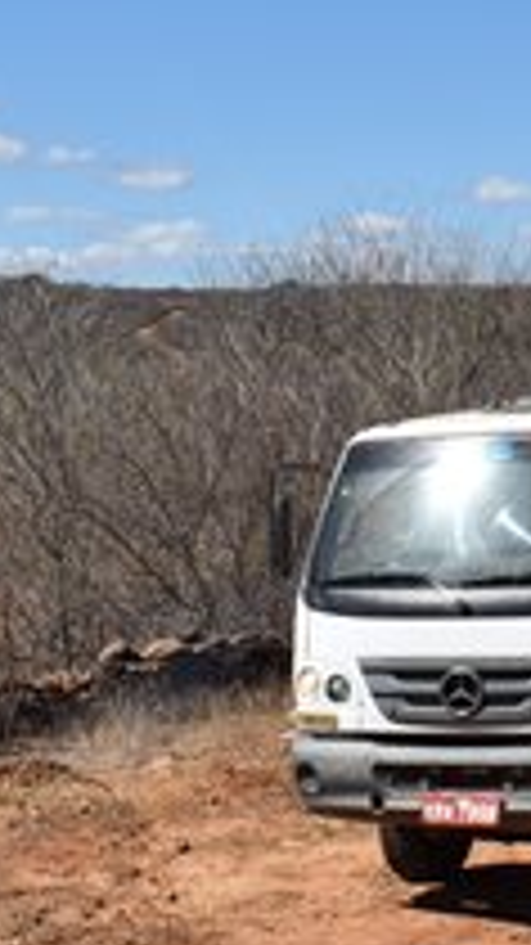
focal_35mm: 96
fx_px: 2405
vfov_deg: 22.0
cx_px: 914
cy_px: 196
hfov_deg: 11.8
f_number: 11
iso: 200
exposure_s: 1/500
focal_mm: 20
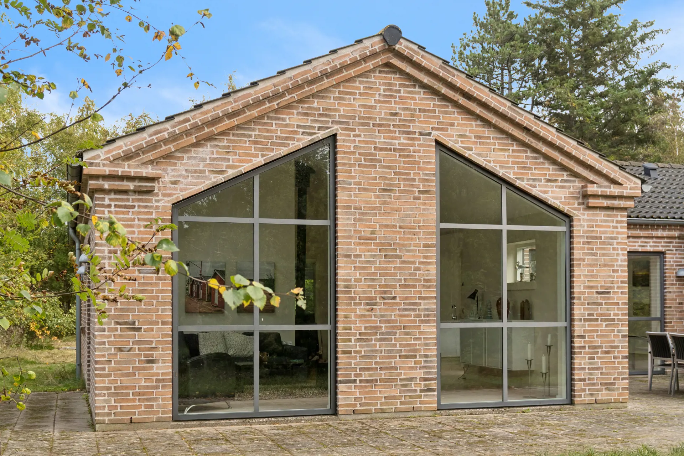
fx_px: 798
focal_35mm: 42
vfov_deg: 31.9
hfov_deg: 46.4
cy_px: 228
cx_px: 342
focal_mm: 28
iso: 250
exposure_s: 1/250
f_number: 6.3
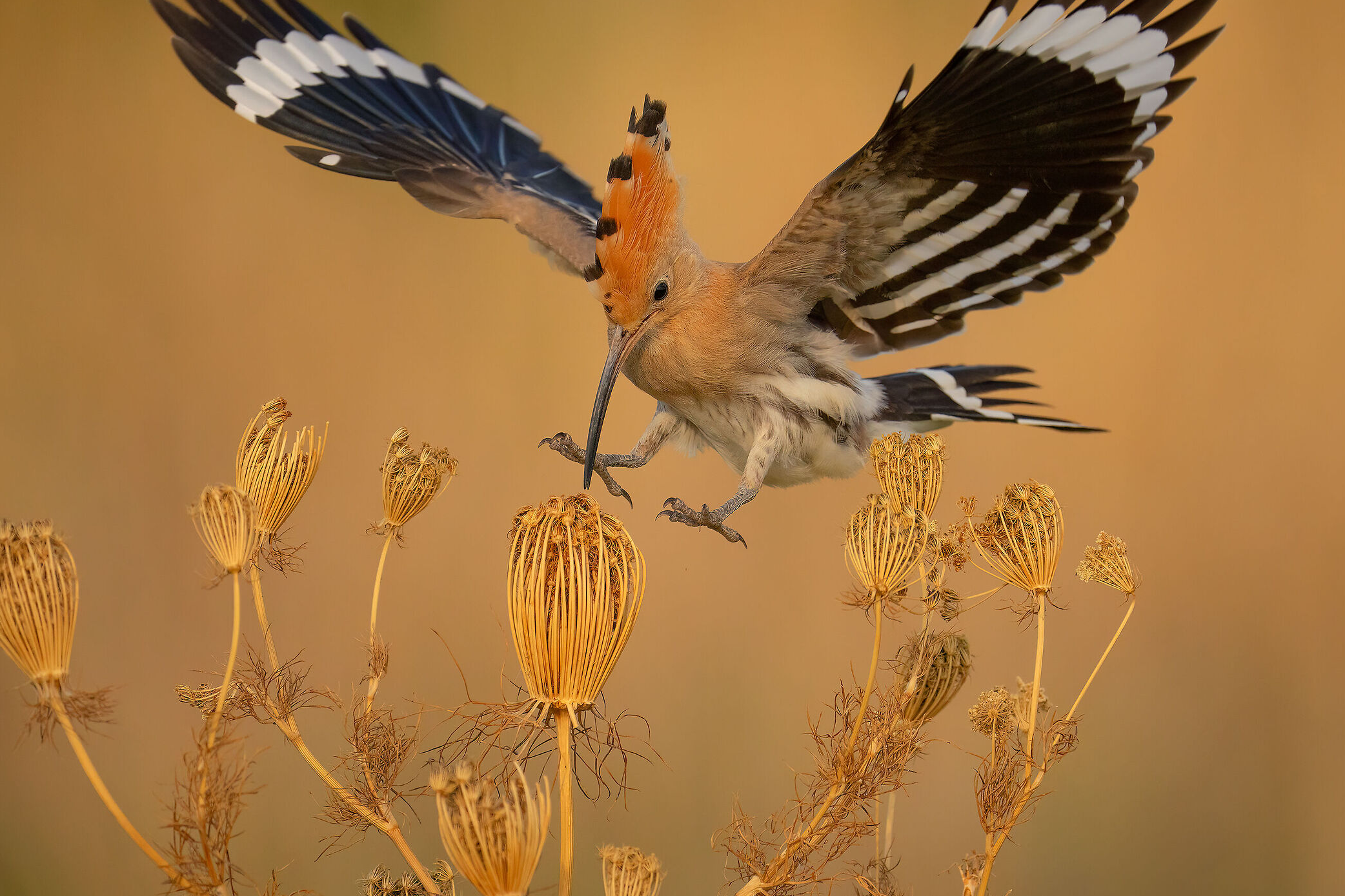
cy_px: 389
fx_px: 25551
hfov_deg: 3.0
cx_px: 588
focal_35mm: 684
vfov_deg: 2.0
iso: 1600
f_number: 6.3
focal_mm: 594
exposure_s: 1/4000
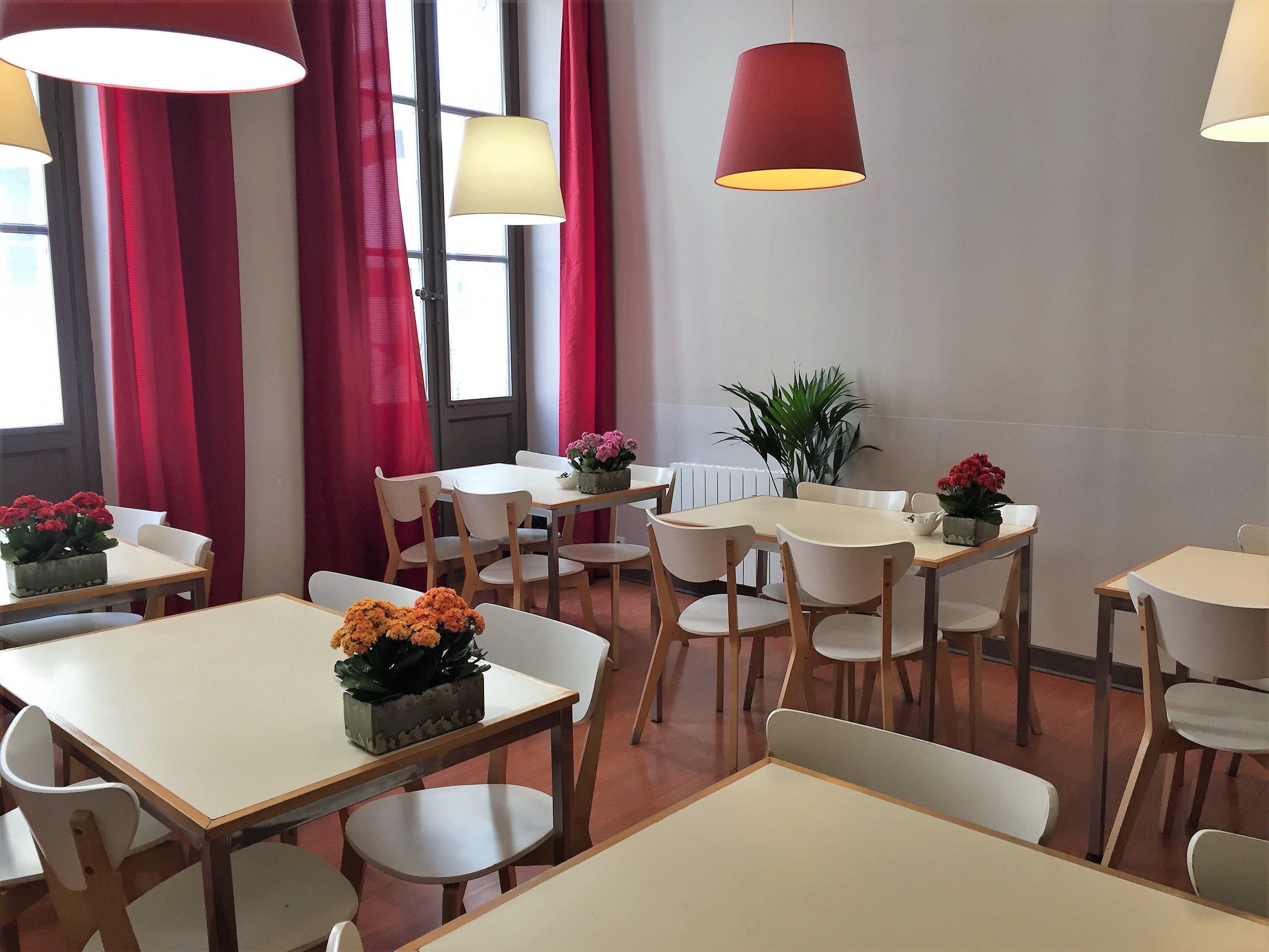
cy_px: 476
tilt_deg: -8.3
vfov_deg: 48.2
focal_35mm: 29
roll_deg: +1.2
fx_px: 1063
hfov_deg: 61.7
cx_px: 634
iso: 40
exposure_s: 1/33
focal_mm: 4.15
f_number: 2.2
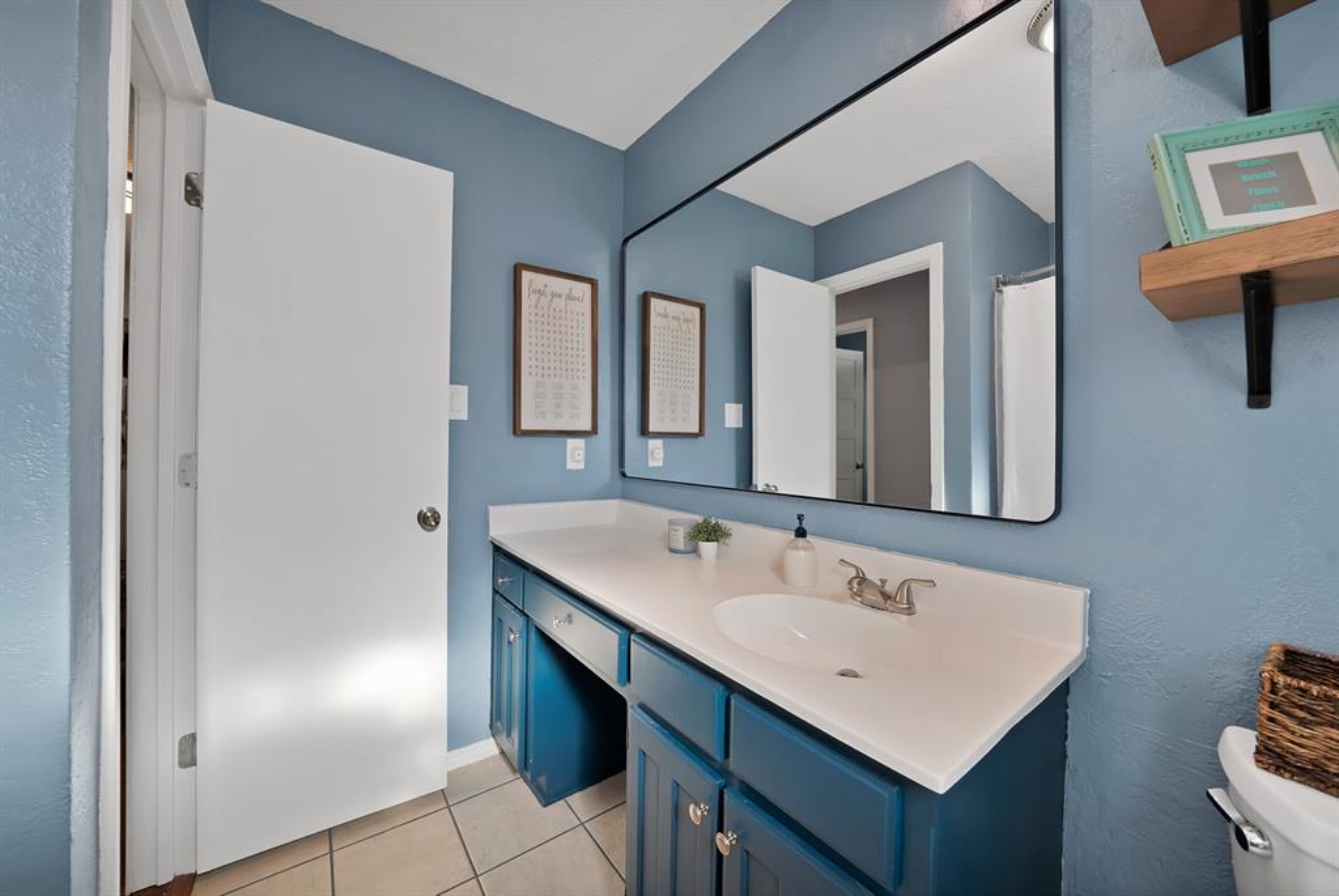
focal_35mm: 12
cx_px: 670
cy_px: 448
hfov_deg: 112.6
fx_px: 447
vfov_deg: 90.1
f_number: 9
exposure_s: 1/10
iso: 640
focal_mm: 12
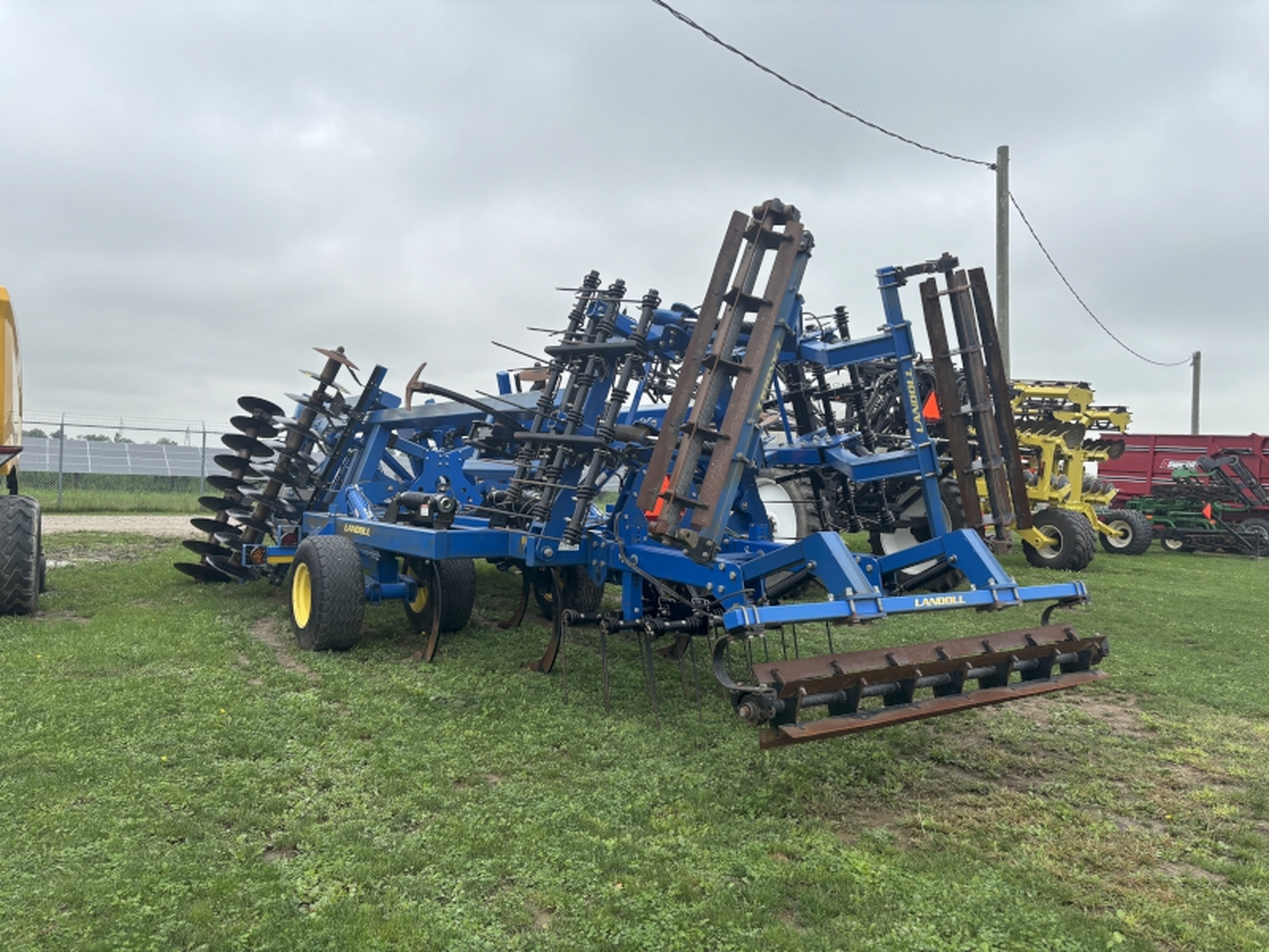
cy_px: 476
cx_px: 634
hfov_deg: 67.3
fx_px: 953
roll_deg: -3.2
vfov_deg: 53.1
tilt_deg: +2.5
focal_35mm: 26
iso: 50
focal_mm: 5.96
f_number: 1.6
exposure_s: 1/2398
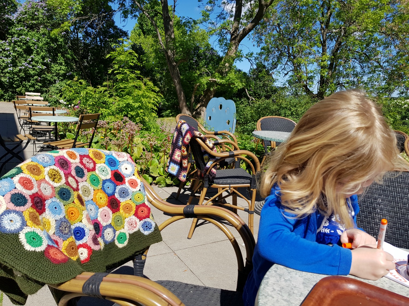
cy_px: 153
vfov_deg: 53.1
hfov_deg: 67.3
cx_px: 204
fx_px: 307
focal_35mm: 26
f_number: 1.7
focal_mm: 4.2
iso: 40
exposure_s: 1/2072
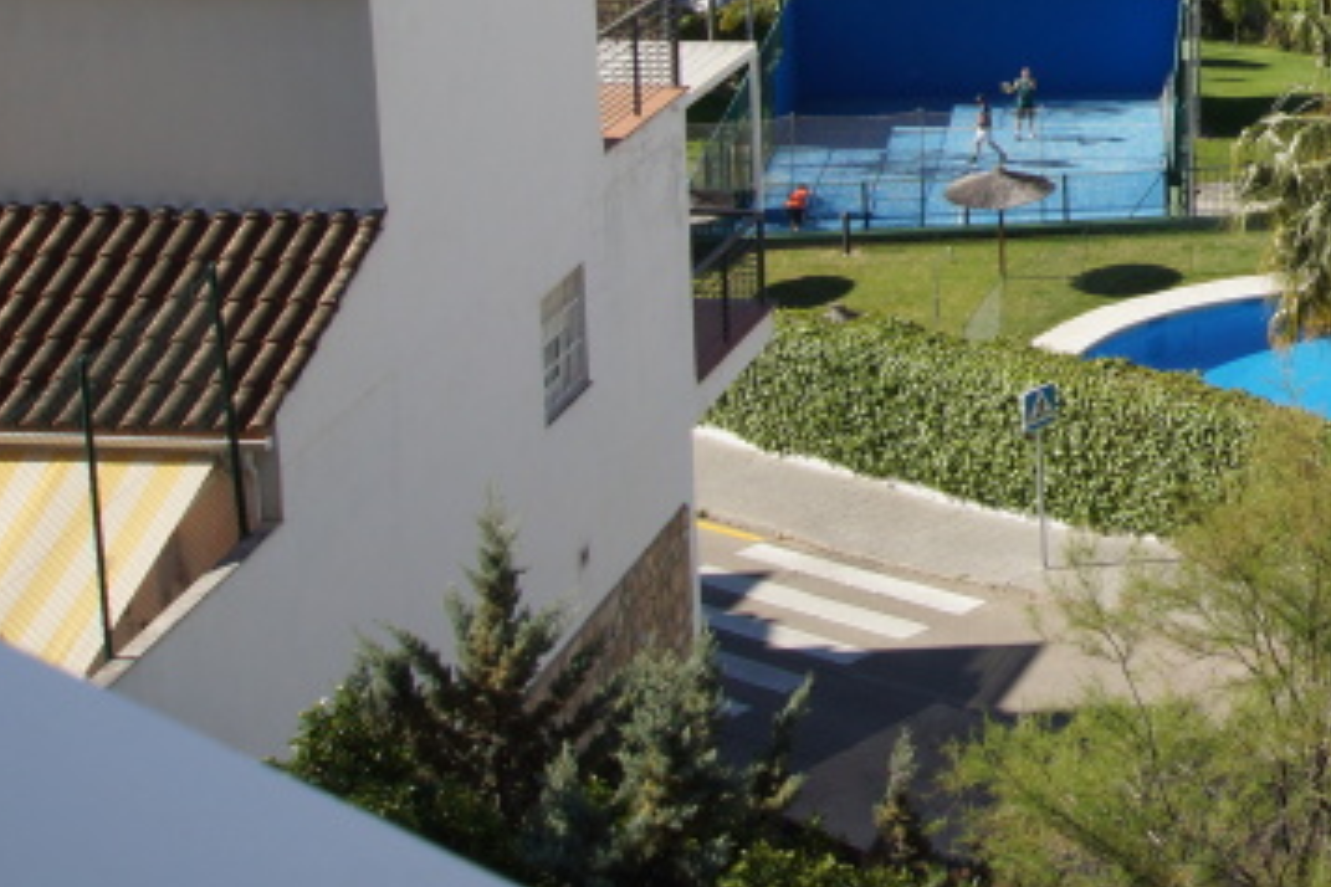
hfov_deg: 21.4
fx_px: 3179
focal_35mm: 86
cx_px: 1730
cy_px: -255
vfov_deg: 15.2
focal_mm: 20
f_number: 11
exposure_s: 1/125
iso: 100
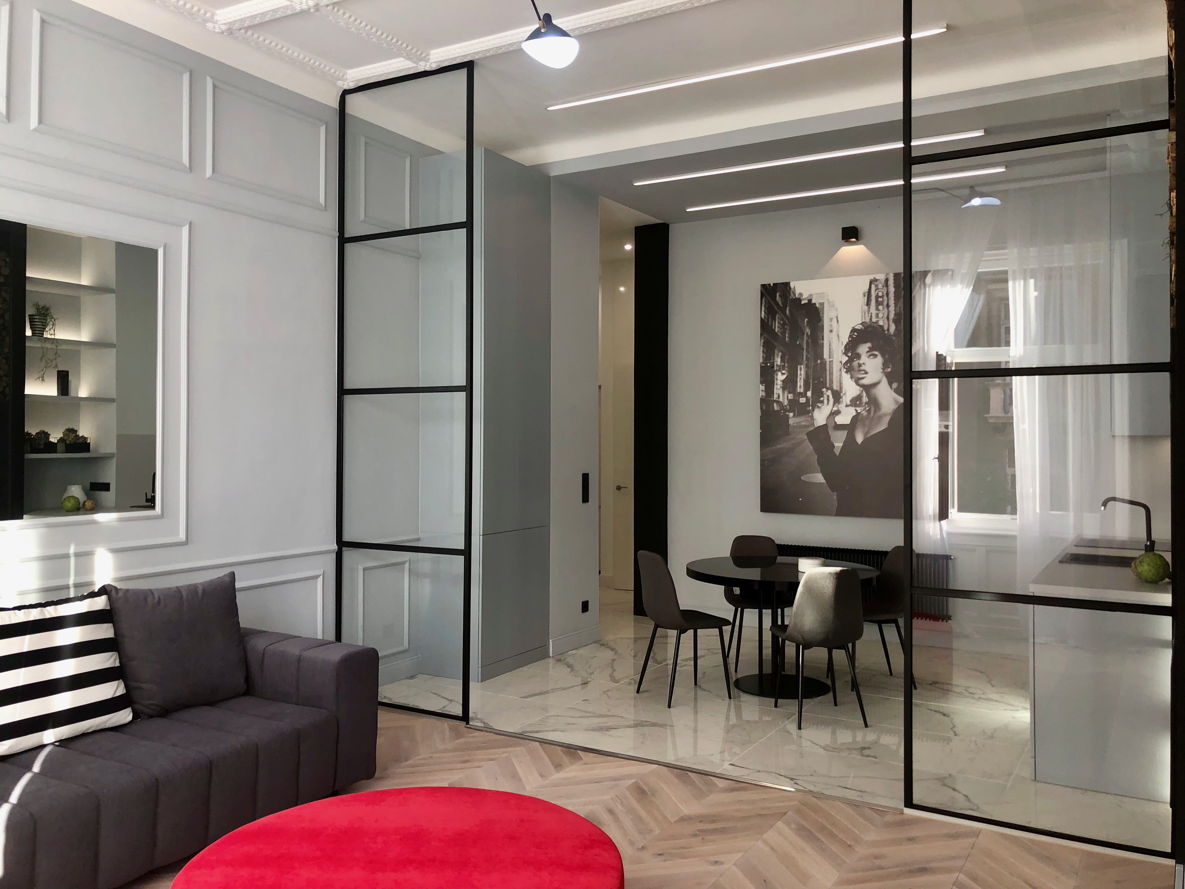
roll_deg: -1.0
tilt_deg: -0.2
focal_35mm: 28
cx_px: 592
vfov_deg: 49.7
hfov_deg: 63.4
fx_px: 959
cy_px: 444
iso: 64
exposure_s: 1/100
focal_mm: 4
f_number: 1.8
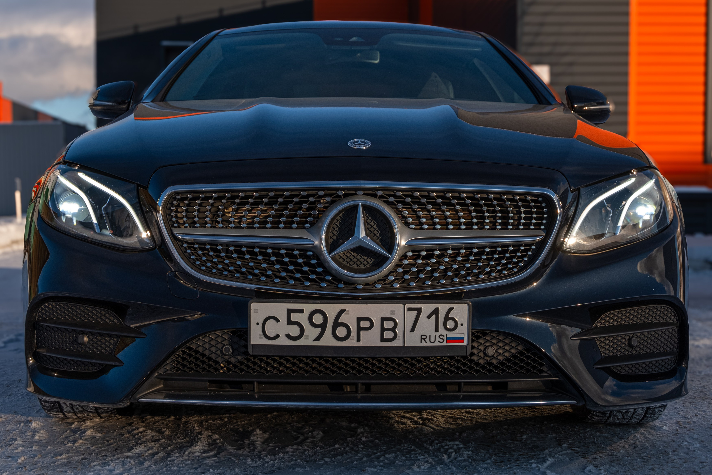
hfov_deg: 32.8
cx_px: 341
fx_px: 1210
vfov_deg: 22.2
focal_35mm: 61
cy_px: 259
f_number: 7.1
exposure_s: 1/500
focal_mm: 37.1
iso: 320
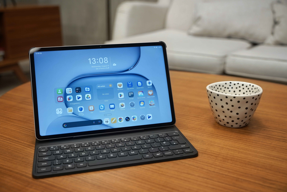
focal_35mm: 41
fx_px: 324
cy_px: 96
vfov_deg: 32.9
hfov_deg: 47.7
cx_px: 144
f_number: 3.5
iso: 320
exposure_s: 1/200
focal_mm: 40.7
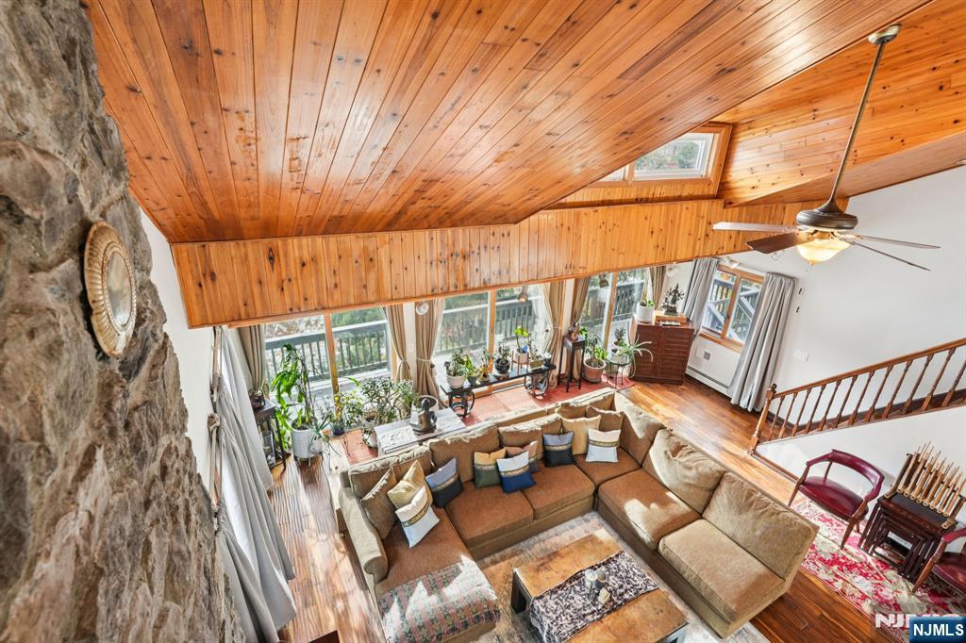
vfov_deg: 68.8
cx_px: 483
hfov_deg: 91.6
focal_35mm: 18
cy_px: 322
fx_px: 469
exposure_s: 1/13
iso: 400
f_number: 9
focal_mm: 17.5
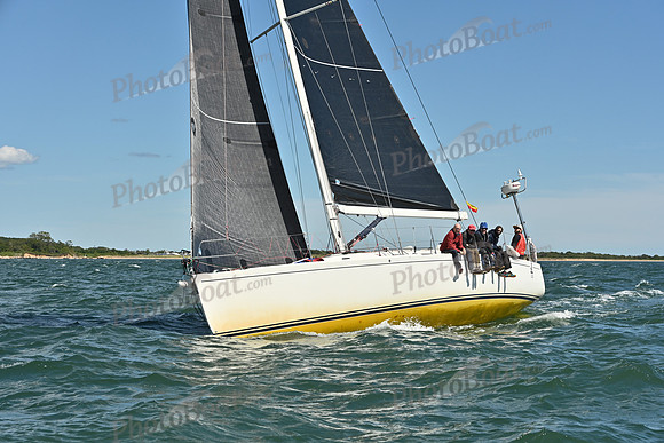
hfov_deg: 27.0
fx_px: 1384
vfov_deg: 18.2
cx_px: 332
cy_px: 222
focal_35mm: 75
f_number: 9
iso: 320
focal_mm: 75
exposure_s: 1/1600
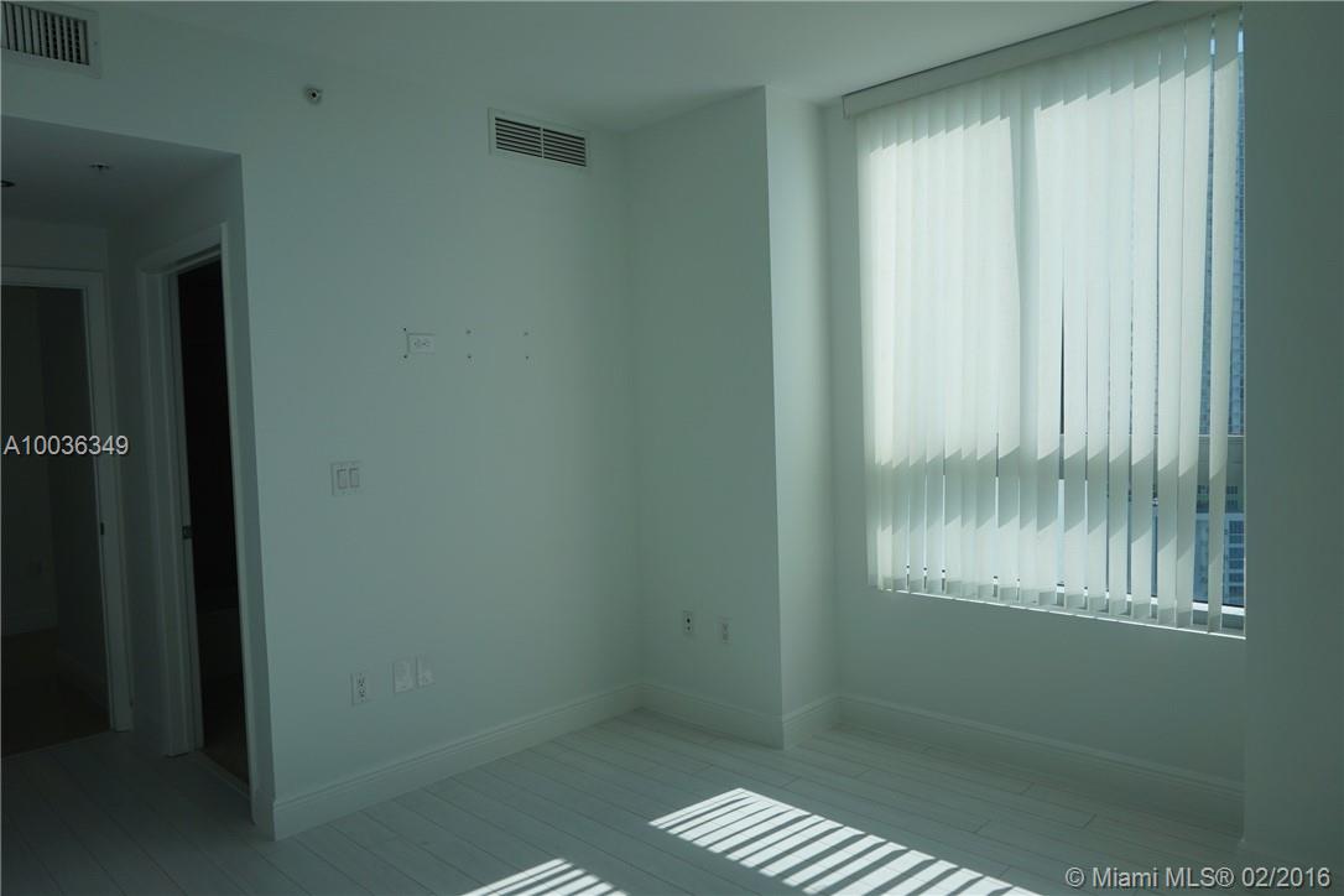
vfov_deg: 53.1
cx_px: 672
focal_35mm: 24
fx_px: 896
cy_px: 448
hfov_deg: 73.7
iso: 100
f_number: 8
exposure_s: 1/250
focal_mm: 16
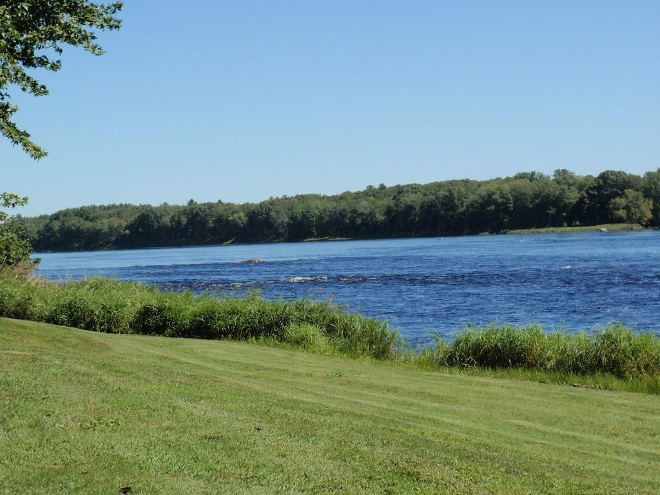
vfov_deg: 14.5
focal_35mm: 102
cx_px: 330
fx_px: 1945
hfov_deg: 19.3
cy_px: 248
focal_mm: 18.2
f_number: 6.3
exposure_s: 1/250
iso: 64
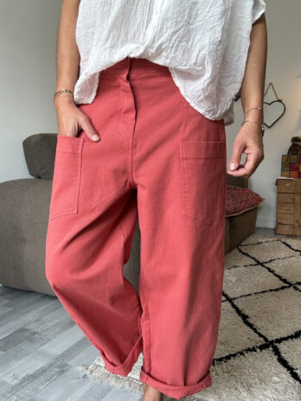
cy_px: 200
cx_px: 150
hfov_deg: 46.8
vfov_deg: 60.0
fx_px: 348
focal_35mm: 30
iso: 64
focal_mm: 2.69
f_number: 1.9
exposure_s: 1/60
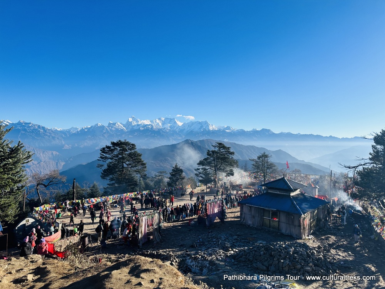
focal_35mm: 24
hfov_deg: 71.6
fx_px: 267
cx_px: 192
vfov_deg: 56.8
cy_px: 144
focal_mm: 6.86
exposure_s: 1/3472
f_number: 1.78
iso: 80
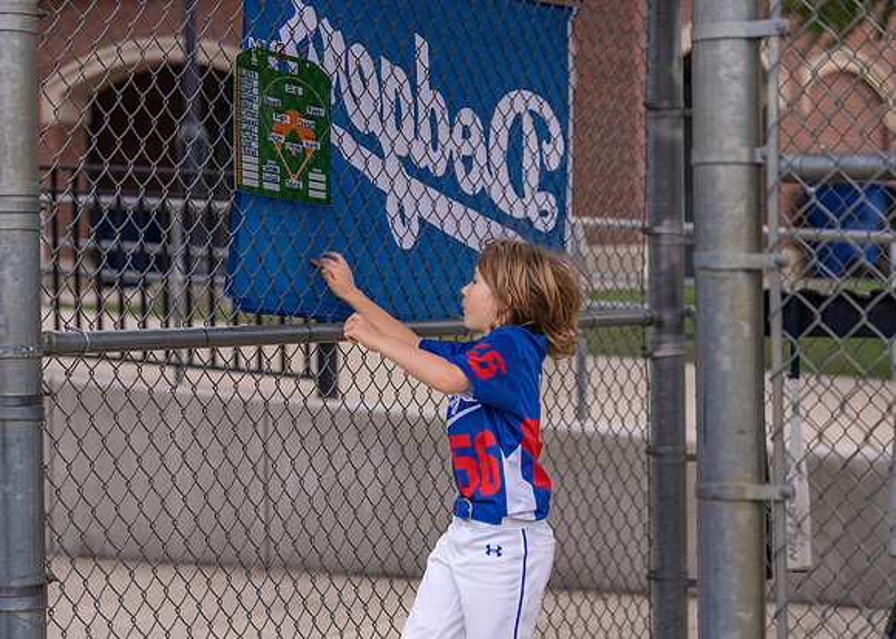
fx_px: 2279
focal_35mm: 90
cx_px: 495
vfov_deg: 16.0
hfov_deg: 22.2
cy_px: 375
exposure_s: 1/800
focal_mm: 70
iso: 100
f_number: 2.8
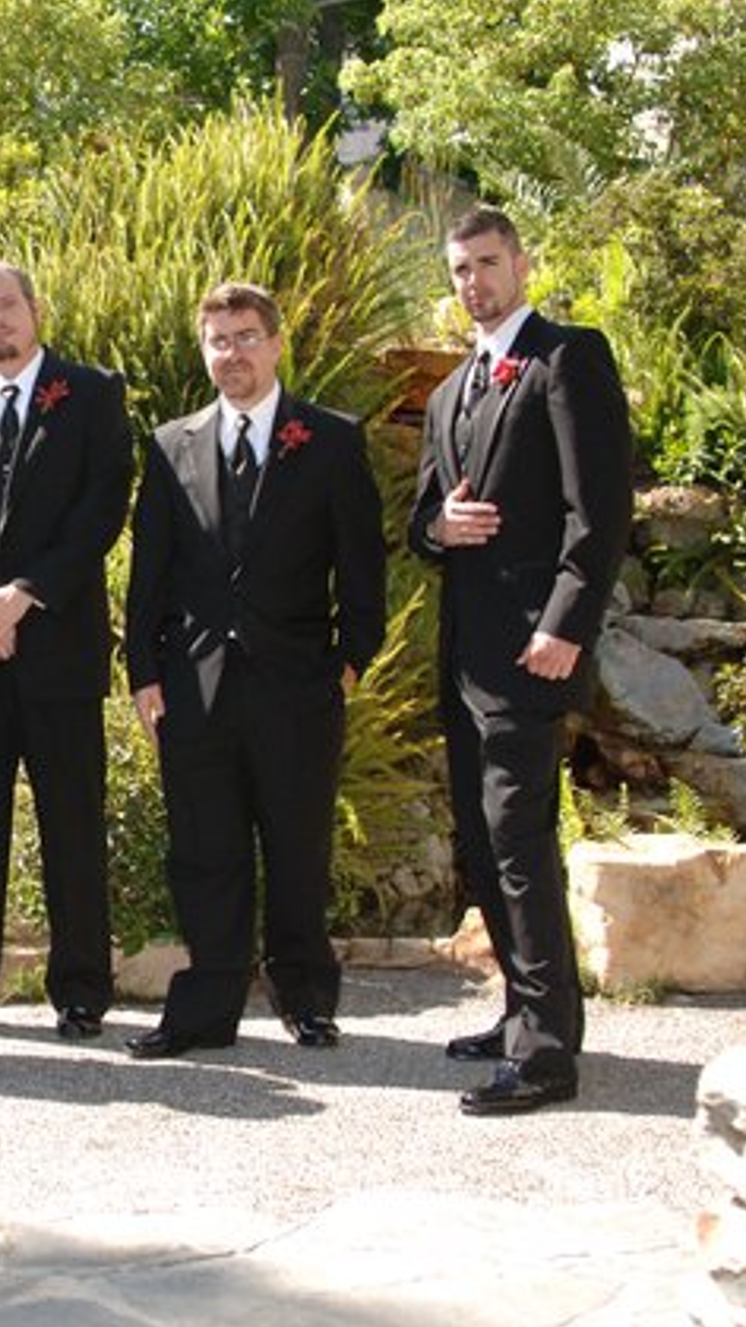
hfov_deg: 16.9
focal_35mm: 67
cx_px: -231
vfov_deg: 31.4
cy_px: 665
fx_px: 2358
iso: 400
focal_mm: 28
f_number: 7.6
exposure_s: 1/250
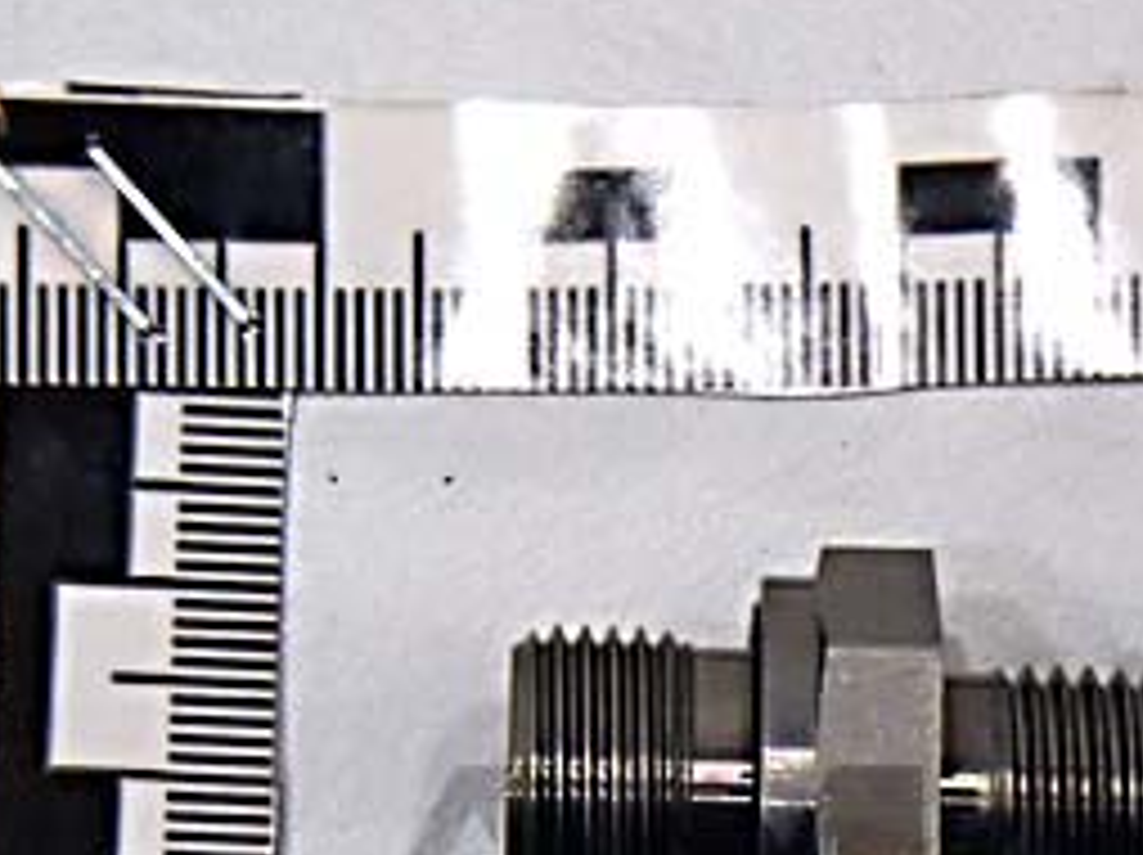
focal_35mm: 184
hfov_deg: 10.6
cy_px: 945
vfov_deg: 8.0
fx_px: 6070
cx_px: 1238
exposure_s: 1/60
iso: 800
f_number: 5.7
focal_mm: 13.09
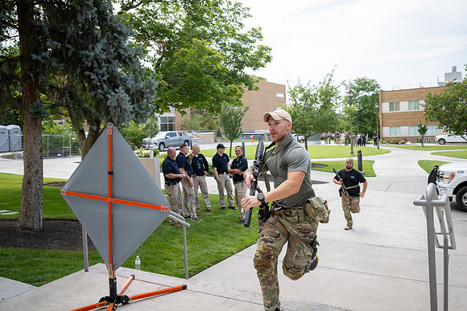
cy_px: 156
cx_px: 234
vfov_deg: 43.6
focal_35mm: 30
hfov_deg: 61.9
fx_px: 389
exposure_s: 1/640
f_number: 4
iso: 160
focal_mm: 30
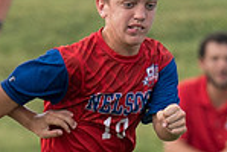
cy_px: 123
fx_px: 14311
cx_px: 79
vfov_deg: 0.6
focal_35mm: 2265
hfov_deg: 0.9
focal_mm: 200
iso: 250
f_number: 2.8
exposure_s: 1/1250
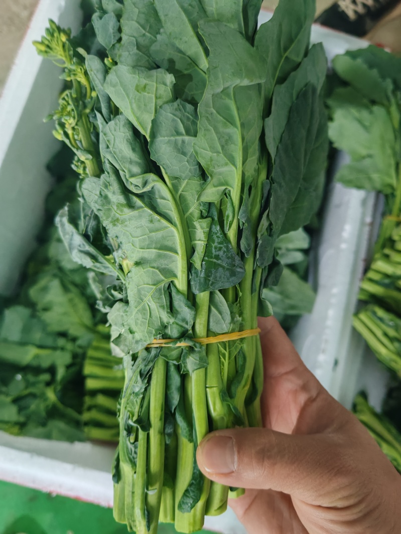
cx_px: 200
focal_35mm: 27
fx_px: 417
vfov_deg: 65.3
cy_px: 267
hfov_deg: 51.3
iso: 640
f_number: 1.95
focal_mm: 5.52
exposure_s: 1/20
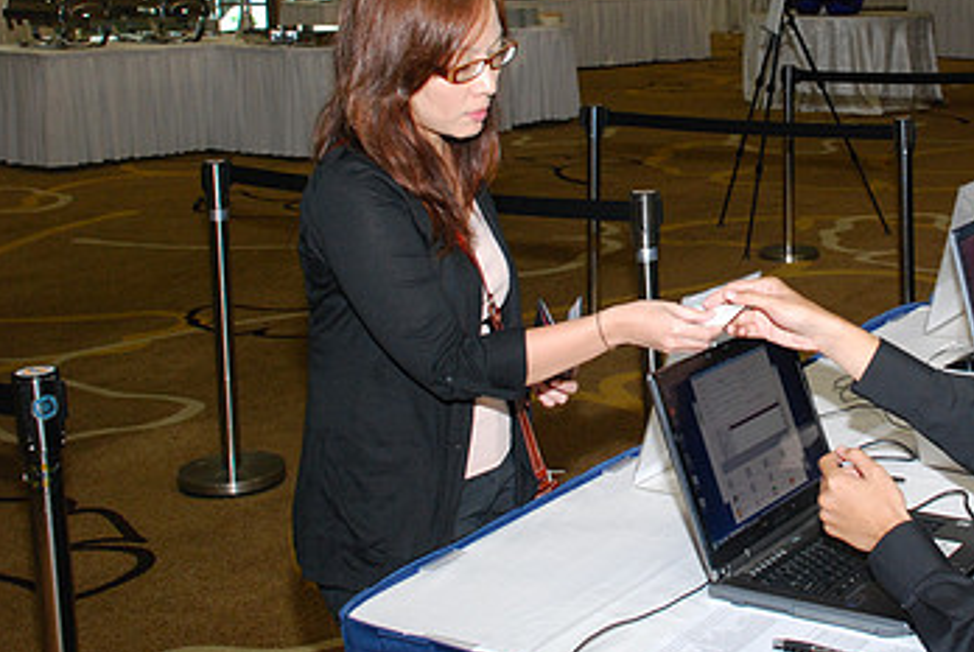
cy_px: 229
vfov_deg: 20.9
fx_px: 1761
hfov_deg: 30.2
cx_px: 778
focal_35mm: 65
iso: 800
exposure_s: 1/60
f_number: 5.6
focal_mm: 26
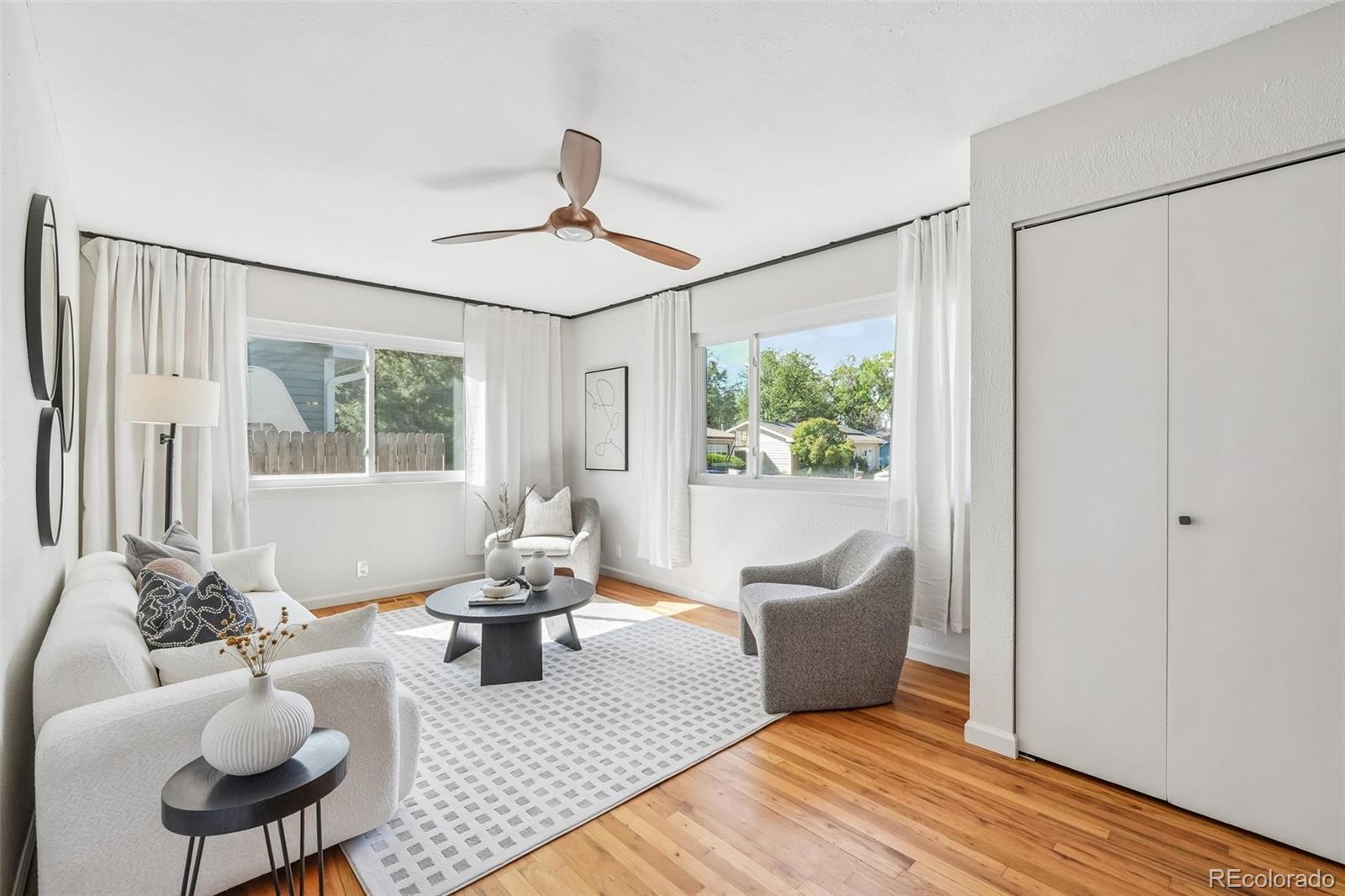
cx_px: 672
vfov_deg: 77.3
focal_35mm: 15
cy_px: 448
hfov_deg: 100.4
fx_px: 560
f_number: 8
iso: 800
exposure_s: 1/15
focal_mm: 10
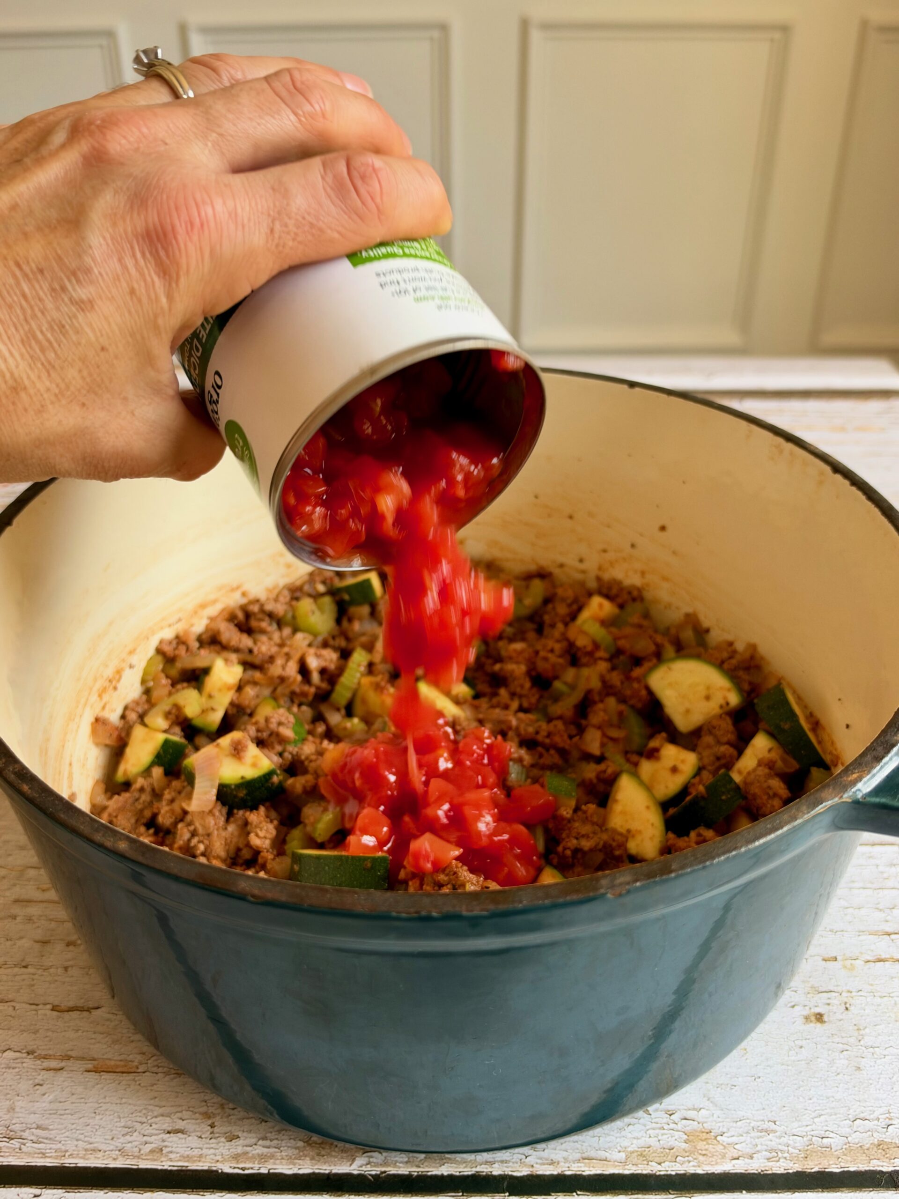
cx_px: 450
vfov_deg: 58.4
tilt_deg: -34.1
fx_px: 1073
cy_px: 600
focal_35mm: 31
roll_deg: +0.6
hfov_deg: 45.4
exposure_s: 1/121
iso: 250
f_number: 1.8
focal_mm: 6.93
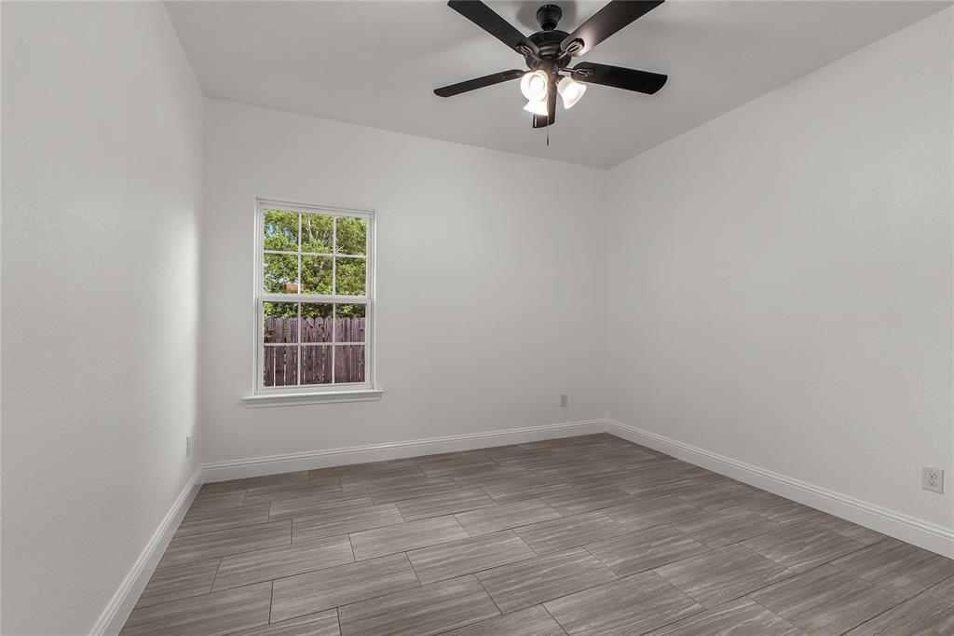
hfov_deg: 97.1
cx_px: 477
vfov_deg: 74.1
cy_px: 318
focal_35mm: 16
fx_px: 421
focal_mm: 10.6
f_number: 10
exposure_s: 1/4
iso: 200
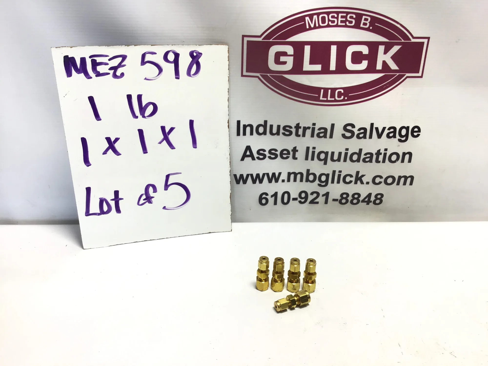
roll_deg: -0.6
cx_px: 244
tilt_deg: -24.6
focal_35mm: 31
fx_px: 437
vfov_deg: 45.4
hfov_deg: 58.4
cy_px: 183
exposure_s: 1/162
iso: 25
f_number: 2.4
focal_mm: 3.3
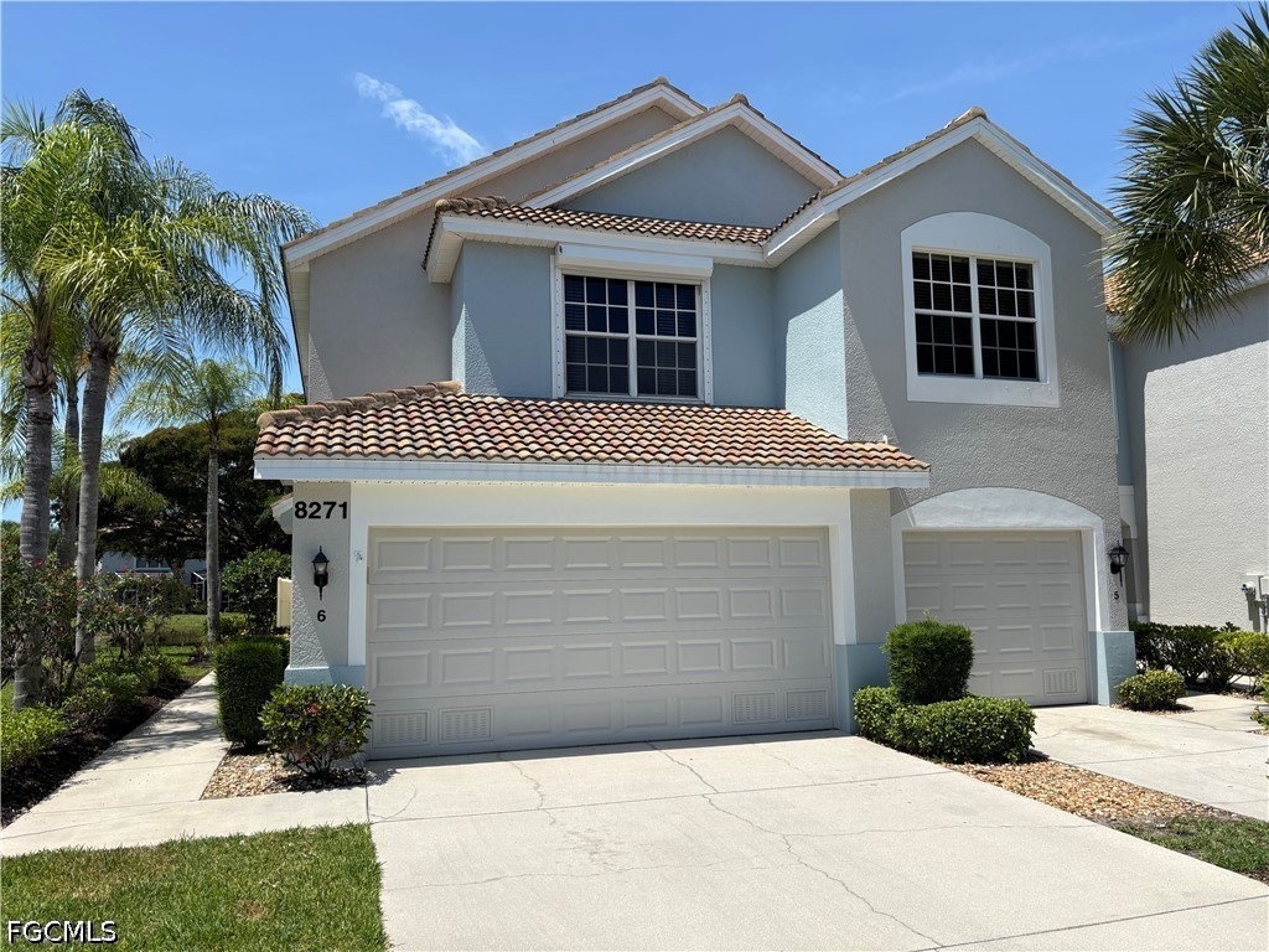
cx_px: 634
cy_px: 476
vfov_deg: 53.1
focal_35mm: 26
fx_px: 953
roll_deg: +1.1
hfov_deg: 67.3
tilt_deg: +6.0
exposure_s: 1/4630
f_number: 1.6
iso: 50
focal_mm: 5.96
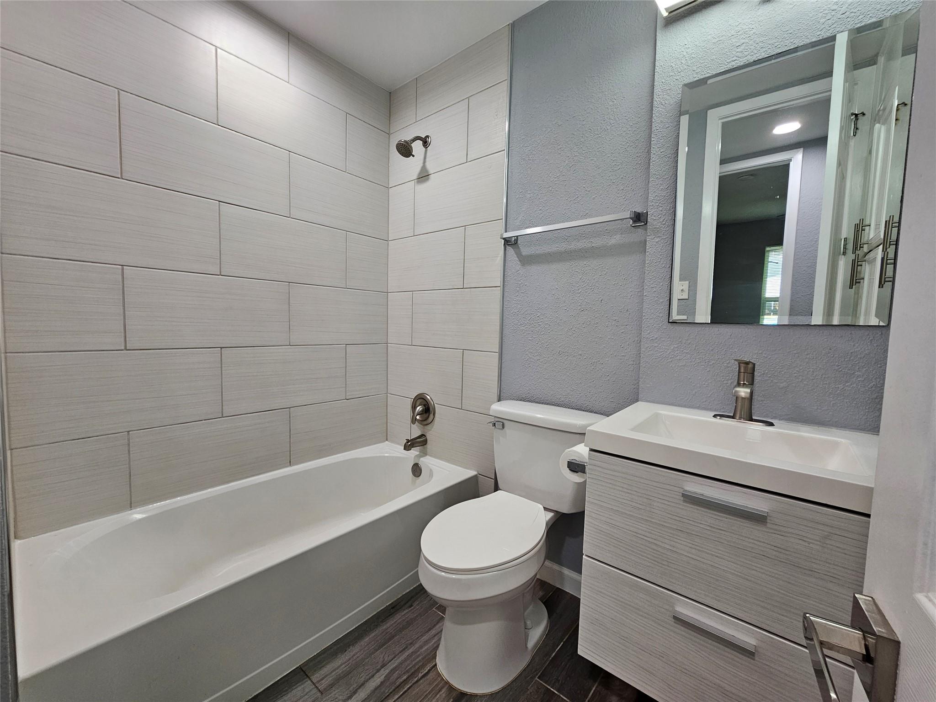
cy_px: 351
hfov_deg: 106.2
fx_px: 352
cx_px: 468
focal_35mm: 13
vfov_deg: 89.9
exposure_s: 1/60
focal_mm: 2.2
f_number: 2.2
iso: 100
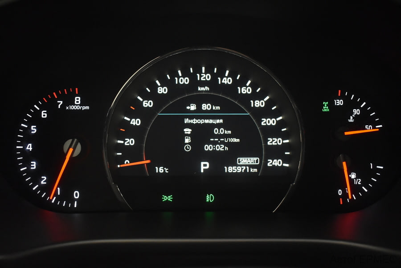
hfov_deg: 53.1
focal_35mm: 36
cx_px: 200
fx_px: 401
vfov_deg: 37.0
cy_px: 134
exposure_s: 1/40
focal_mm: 24
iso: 2800
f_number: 3.8
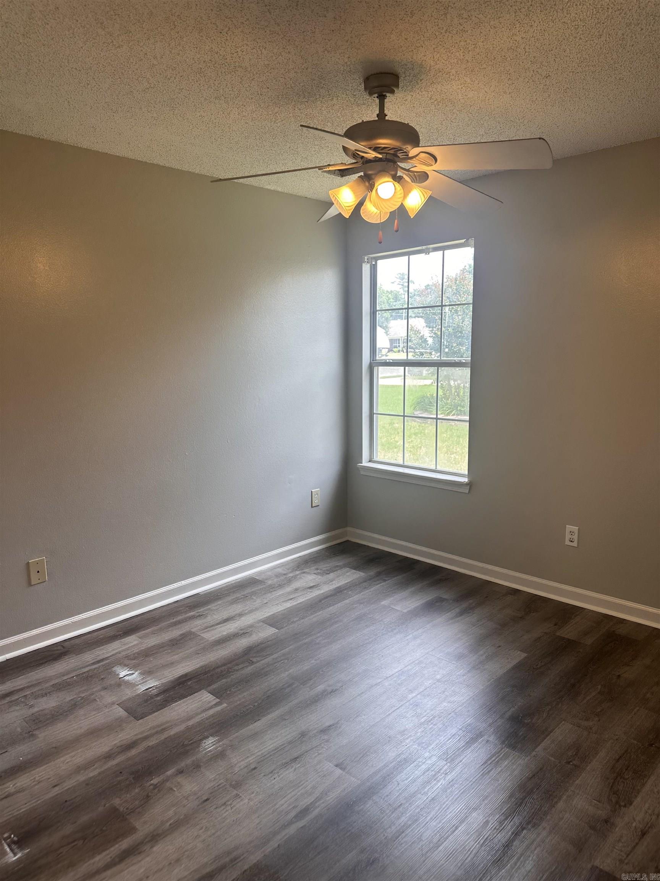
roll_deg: +0.1
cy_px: 440
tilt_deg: -8.4
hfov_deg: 56.8
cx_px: 330
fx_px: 610
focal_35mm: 24
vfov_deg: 71.6
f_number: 1.78
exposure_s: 1/179
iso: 64
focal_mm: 6.86
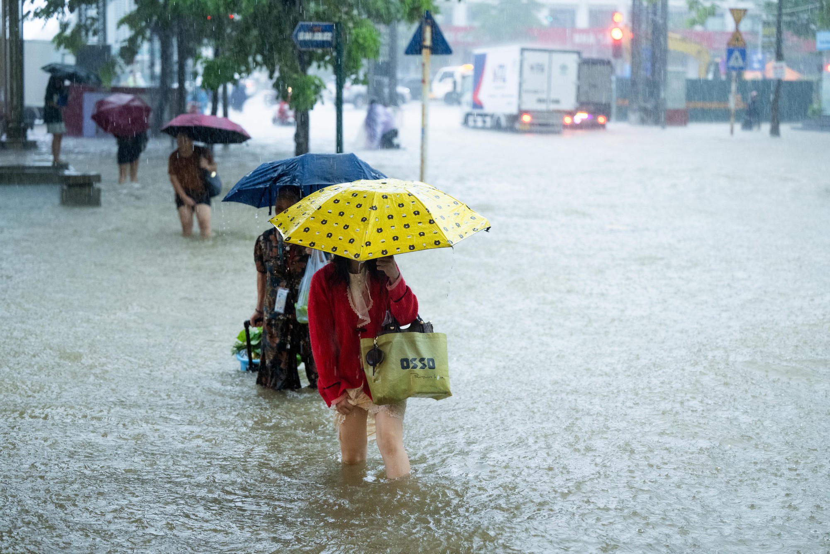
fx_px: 1614
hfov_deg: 28.8
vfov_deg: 19.5
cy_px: 277
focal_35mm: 70
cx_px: 415
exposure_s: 1/200
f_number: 2.8
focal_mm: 70
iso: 2500
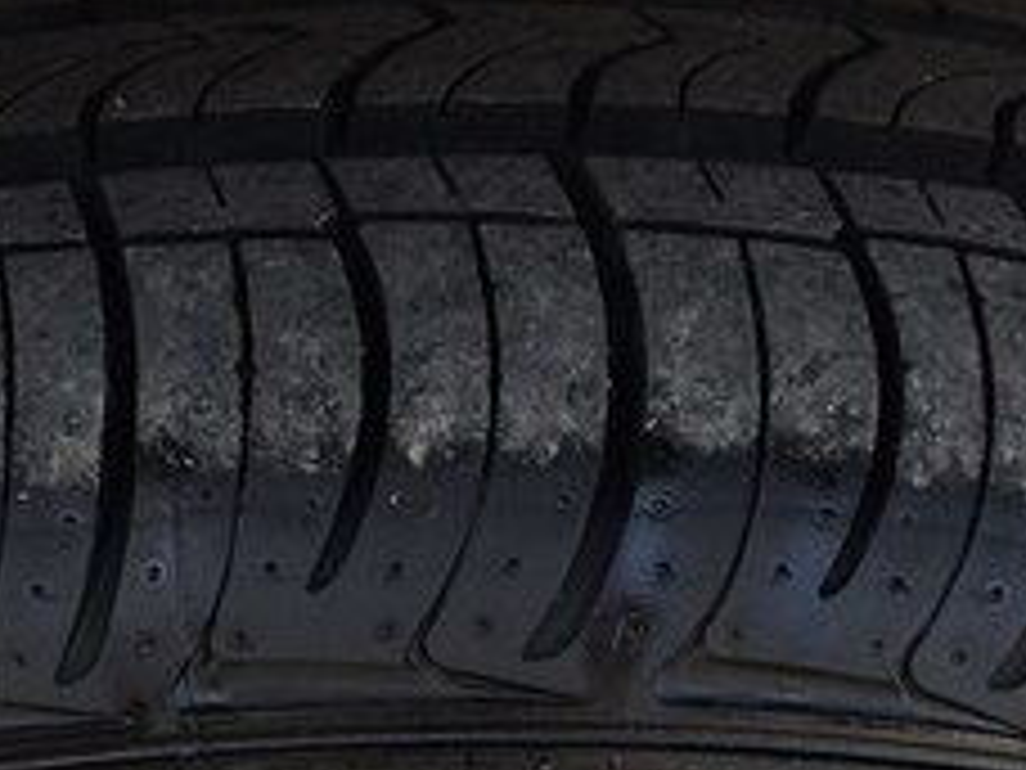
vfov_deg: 16.4
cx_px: 315
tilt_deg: -48.6
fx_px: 2490
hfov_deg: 23.1
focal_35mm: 84
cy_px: 1056
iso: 32
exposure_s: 1/146
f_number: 2.2
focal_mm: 4.15
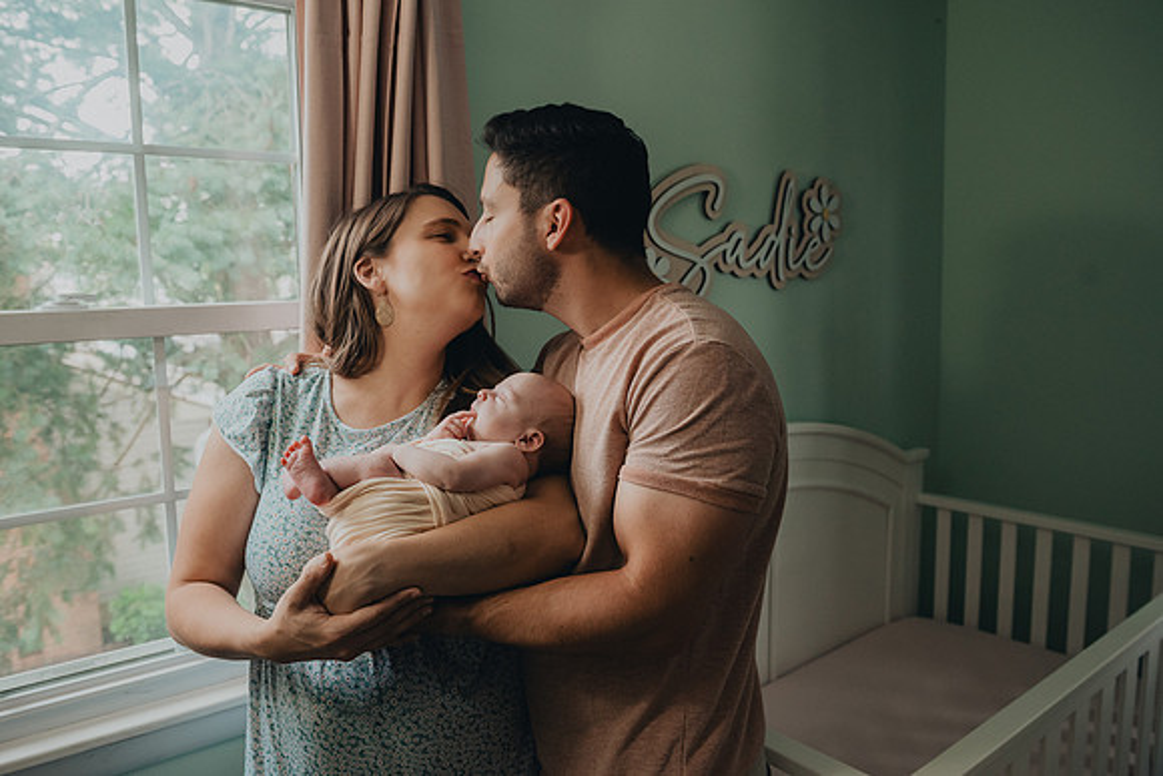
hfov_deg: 66.0
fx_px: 895
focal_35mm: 28
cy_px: 373
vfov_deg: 46.9
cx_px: 558
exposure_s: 1/125
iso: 1250
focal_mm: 26
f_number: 4
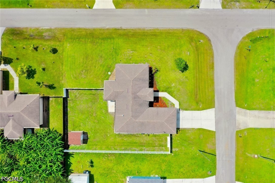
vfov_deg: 46.4
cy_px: 92
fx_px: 214
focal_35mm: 28
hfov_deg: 65.5
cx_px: 138
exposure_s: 1/320
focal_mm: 10.26
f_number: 5
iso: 100
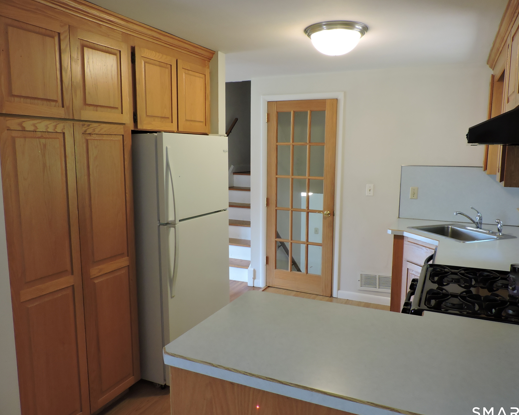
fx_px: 399
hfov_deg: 66.0
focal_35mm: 26
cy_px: 206
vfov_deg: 54.9
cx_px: 270
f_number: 3
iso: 220
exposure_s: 1/30
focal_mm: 4.3
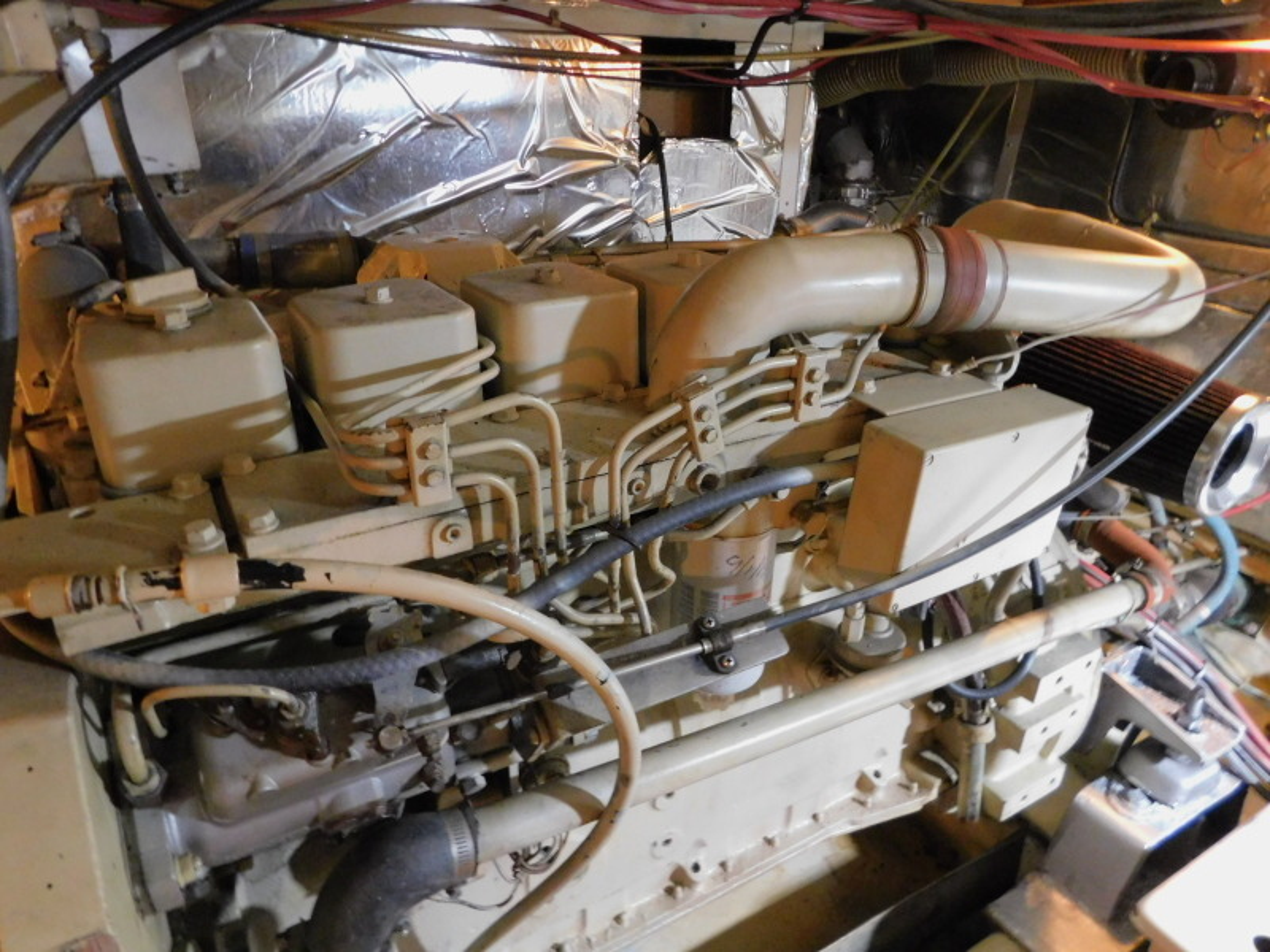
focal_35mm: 23
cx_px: 635
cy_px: 476
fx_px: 844
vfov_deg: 58.9
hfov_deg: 73.9
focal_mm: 4
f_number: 3
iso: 800
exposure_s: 1/5
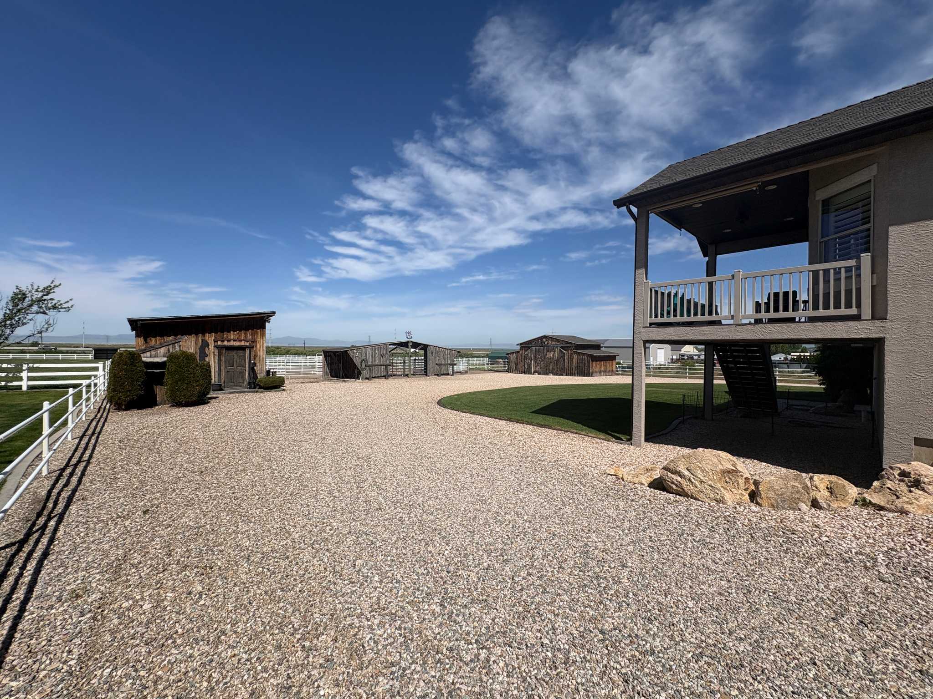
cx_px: 466
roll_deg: +0.4
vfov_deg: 85.7
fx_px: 377
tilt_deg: +0.6
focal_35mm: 14
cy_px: 350
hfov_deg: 102.1
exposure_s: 1/4132
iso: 50
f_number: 2.2
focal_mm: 2.22
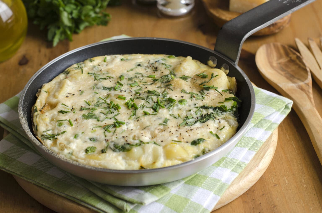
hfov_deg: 27.0
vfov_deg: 18.1
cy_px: 106
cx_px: 161
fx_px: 670
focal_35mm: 75
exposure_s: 1/40
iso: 100
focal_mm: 50
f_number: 5.6
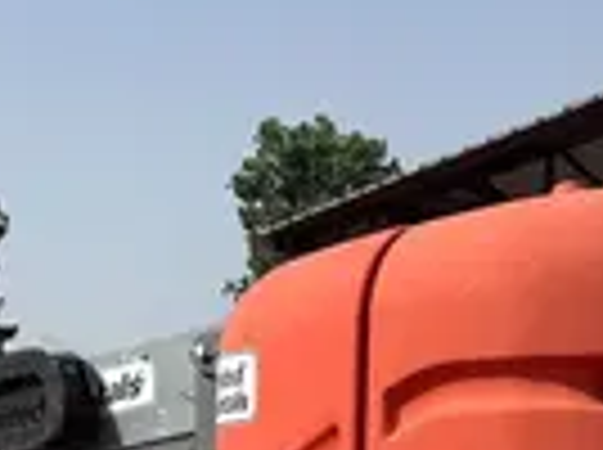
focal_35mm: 107
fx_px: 1861
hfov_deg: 18.4
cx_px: 220
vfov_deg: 12.7
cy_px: 776
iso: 50
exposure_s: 1/3788
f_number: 1.6
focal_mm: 5.96
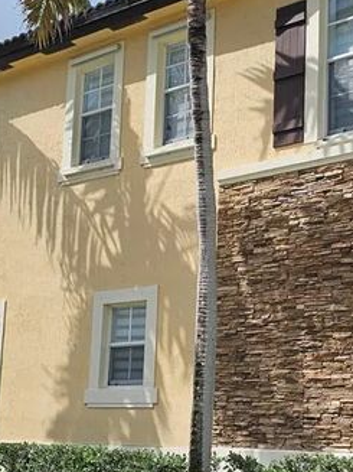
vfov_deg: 32.0
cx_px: 223
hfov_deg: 24.3
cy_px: 300
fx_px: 816
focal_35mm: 60
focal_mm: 6.3
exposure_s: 1/1265
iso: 10
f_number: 1.7
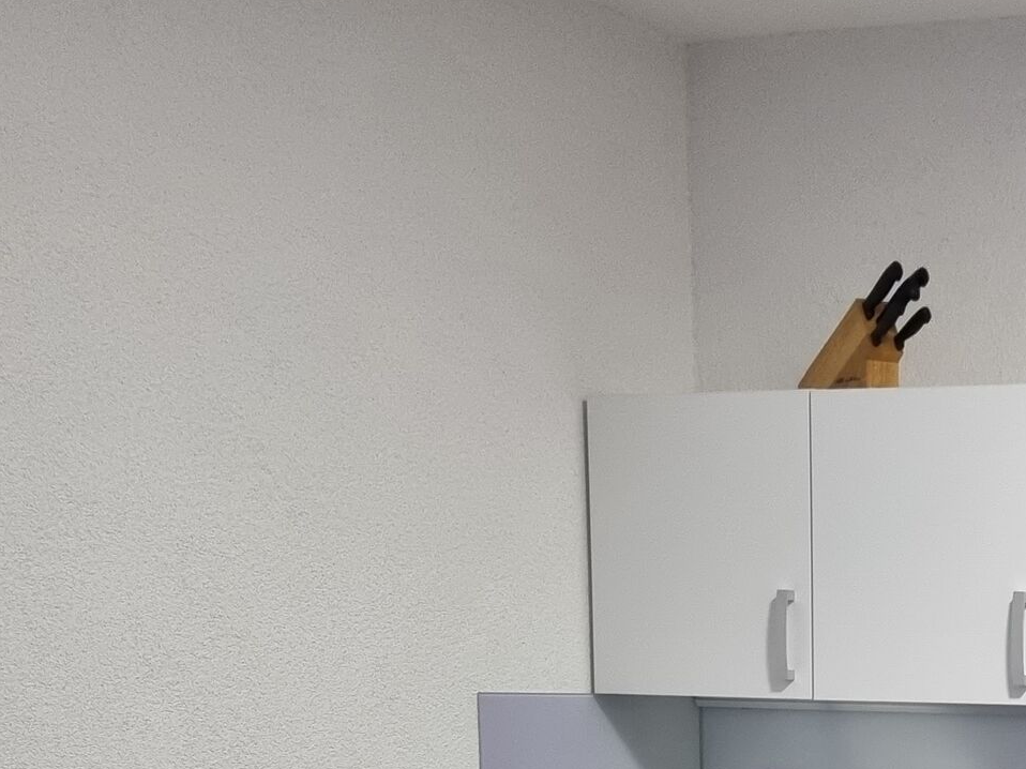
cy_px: 1008
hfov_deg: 23.5
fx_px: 2252
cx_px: 1222
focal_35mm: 76
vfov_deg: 18.1
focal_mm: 5.4
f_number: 1.8
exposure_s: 1/100
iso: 320
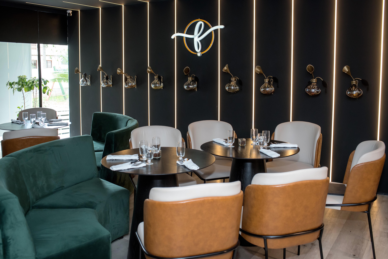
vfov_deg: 37.9
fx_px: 377
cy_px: 130
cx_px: 194
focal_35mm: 35
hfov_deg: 54.4
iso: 1250
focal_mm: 35
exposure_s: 1/160
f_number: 4.5
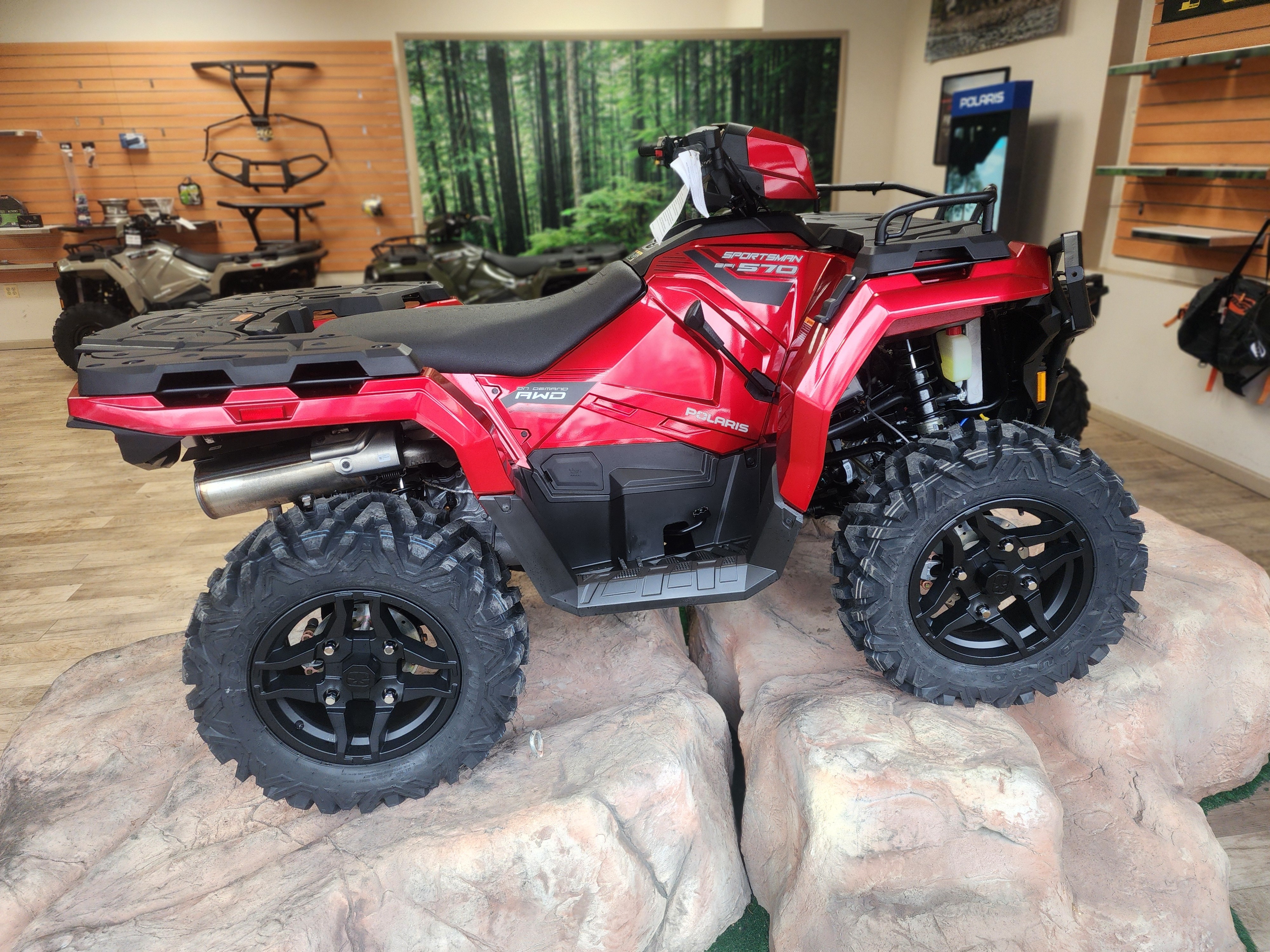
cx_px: 635
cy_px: 476
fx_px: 844
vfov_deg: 58.9
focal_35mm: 23
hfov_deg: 73.9
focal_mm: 6.4
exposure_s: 1/120
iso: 250
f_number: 1.8
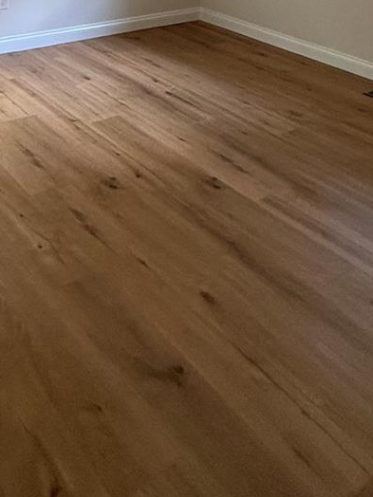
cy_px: -131
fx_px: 589
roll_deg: -2.9
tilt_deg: -1.6
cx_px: 59
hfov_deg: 33.8
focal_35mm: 41
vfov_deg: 34.3
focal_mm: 2.22
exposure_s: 1/60
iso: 400
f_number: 2.2
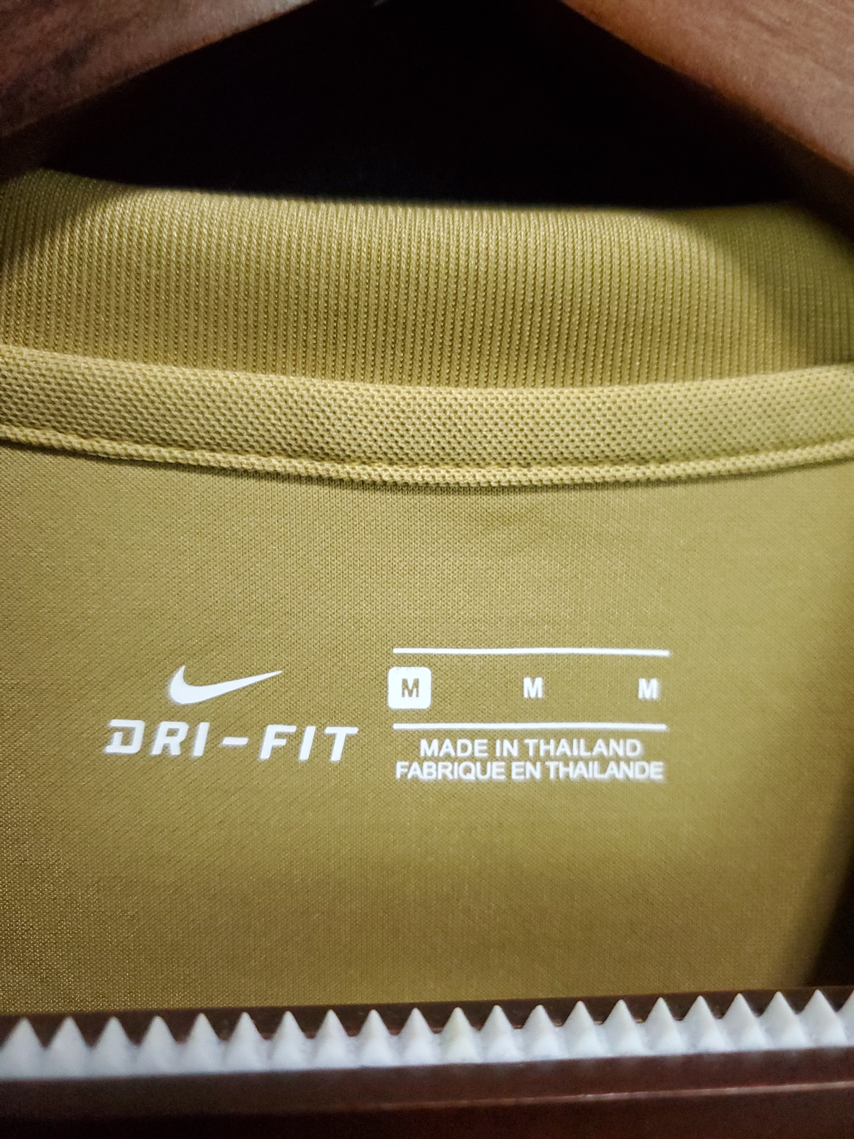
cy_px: 570
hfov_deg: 53.1
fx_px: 855
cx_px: 427
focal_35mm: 26
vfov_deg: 67.3
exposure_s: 1/30
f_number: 1.5
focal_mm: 4.3
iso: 640
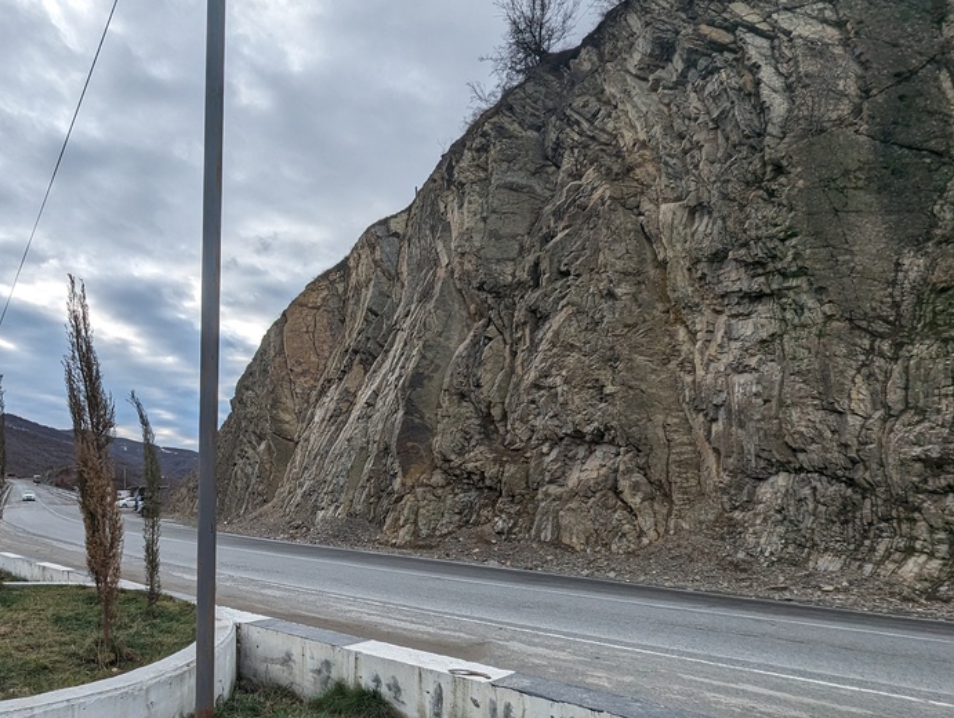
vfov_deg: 63.5
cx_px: 274
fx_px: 552
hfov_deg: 77.3
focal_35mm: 20
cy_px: 505
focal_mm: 1.95
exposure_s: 1/1081
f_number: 2.2
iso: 40
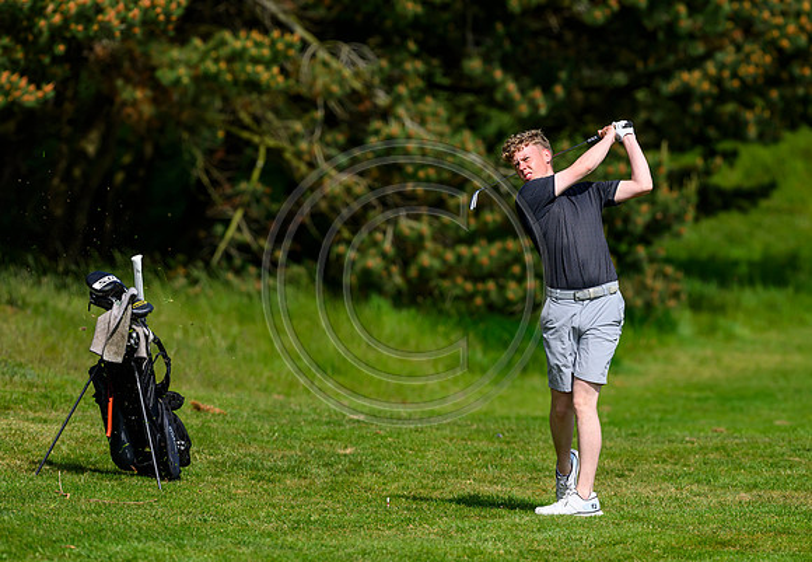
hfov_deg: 4.2
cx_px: 426
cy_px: 282
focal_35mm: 488
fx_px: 11142
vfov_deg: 2.9
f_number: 4.5
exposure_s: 1/5000
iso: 500
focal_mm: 400
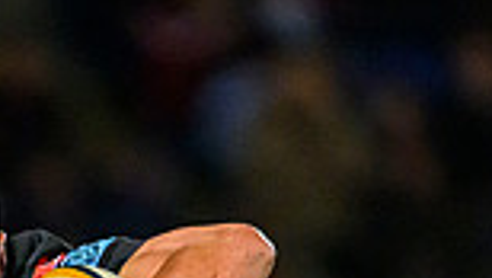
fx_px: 27908
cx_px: 128
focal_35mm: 2137
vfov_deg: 0.6
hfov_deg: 1.0
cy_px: 796
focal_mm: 400
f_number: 2.8
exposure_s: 1/1600
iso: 8000
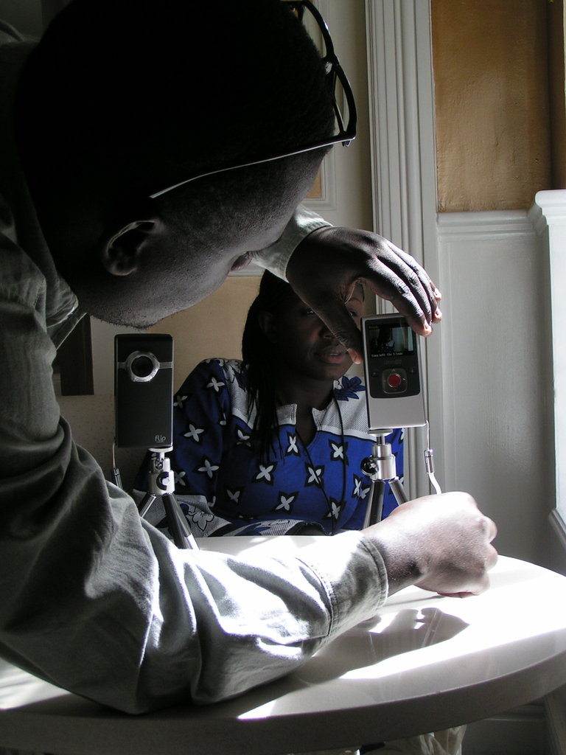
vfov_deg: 36.8
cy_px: 378
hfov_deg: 28.0
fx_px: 1134
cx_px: 283
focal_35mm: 52
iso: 50
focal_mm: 8
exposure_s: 1/125
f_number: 5
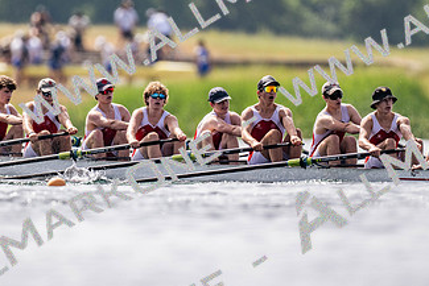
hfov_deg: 1.9
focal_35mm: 1072
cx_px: 182
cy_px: 129
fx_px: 12780
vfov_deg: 1.3
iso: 125
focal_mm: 600
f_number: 4
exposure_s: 1/2500
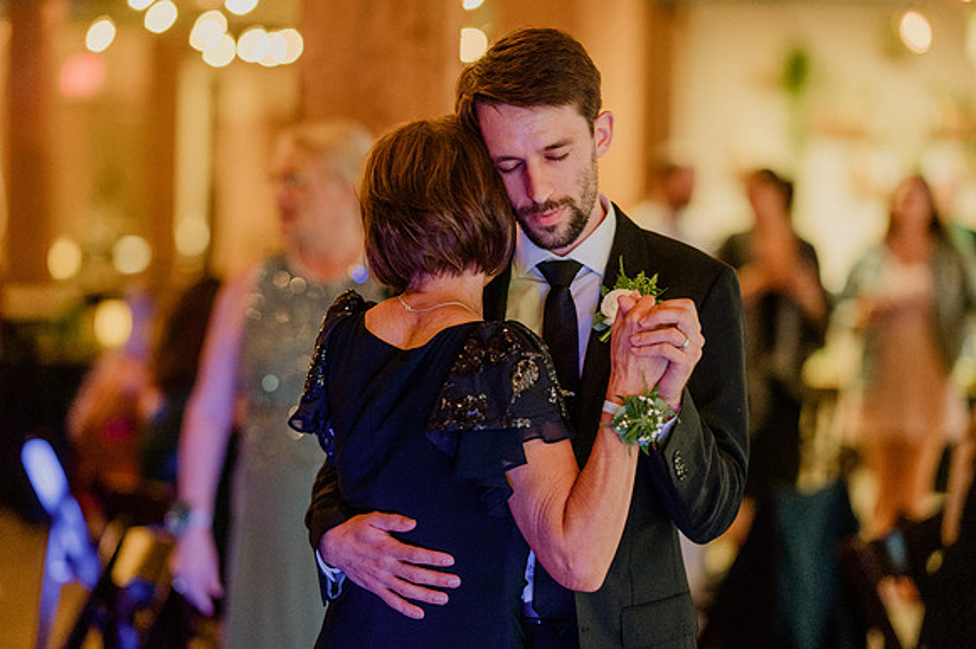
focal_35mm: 105
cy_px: 324
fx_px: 2845
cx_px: 488
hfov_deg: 19.5
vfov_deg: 13.0
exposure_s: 1/250
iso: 3200
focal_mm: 105
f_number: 2
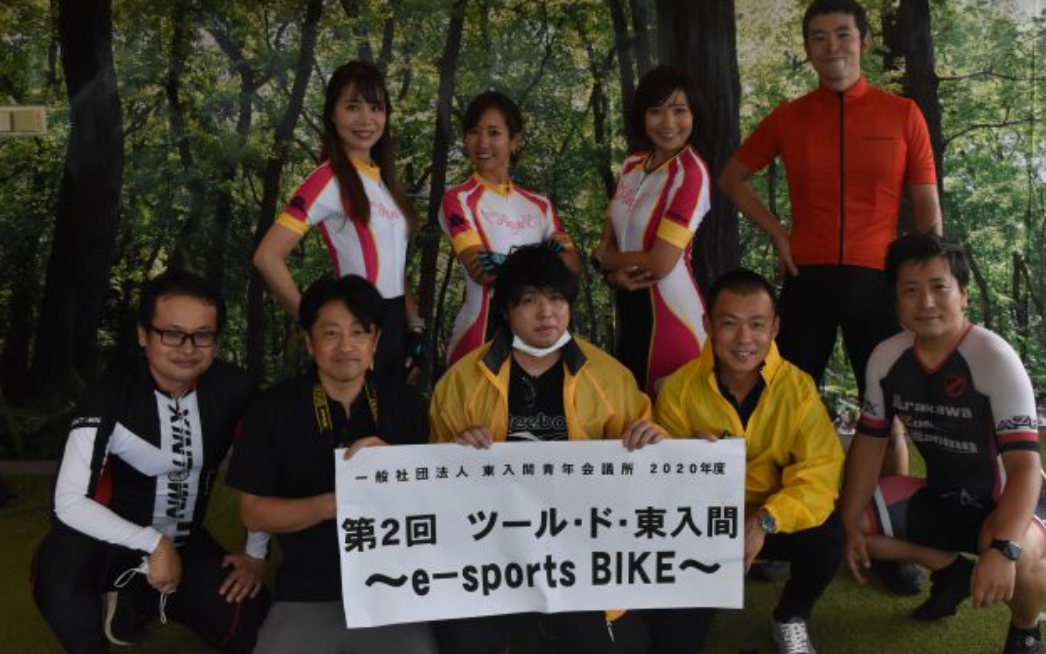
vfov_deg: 31.4
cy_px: 255
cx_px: 551
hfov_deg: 48.6
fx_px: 1157
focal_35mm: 41
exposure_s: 1/400
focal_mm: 23
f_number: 6.3
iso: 1250
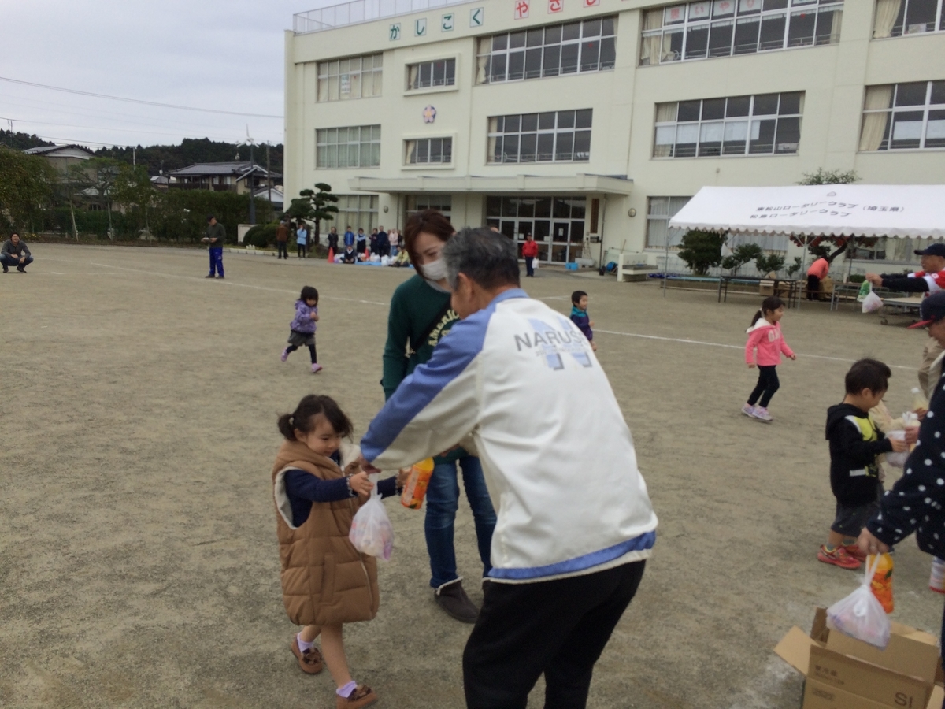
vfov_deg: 48.2
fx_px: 792
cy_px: 354
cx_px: 472
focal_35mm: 29
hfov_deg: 61.7
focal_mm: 4.15
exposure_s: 1/789
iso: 32
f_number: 2.2
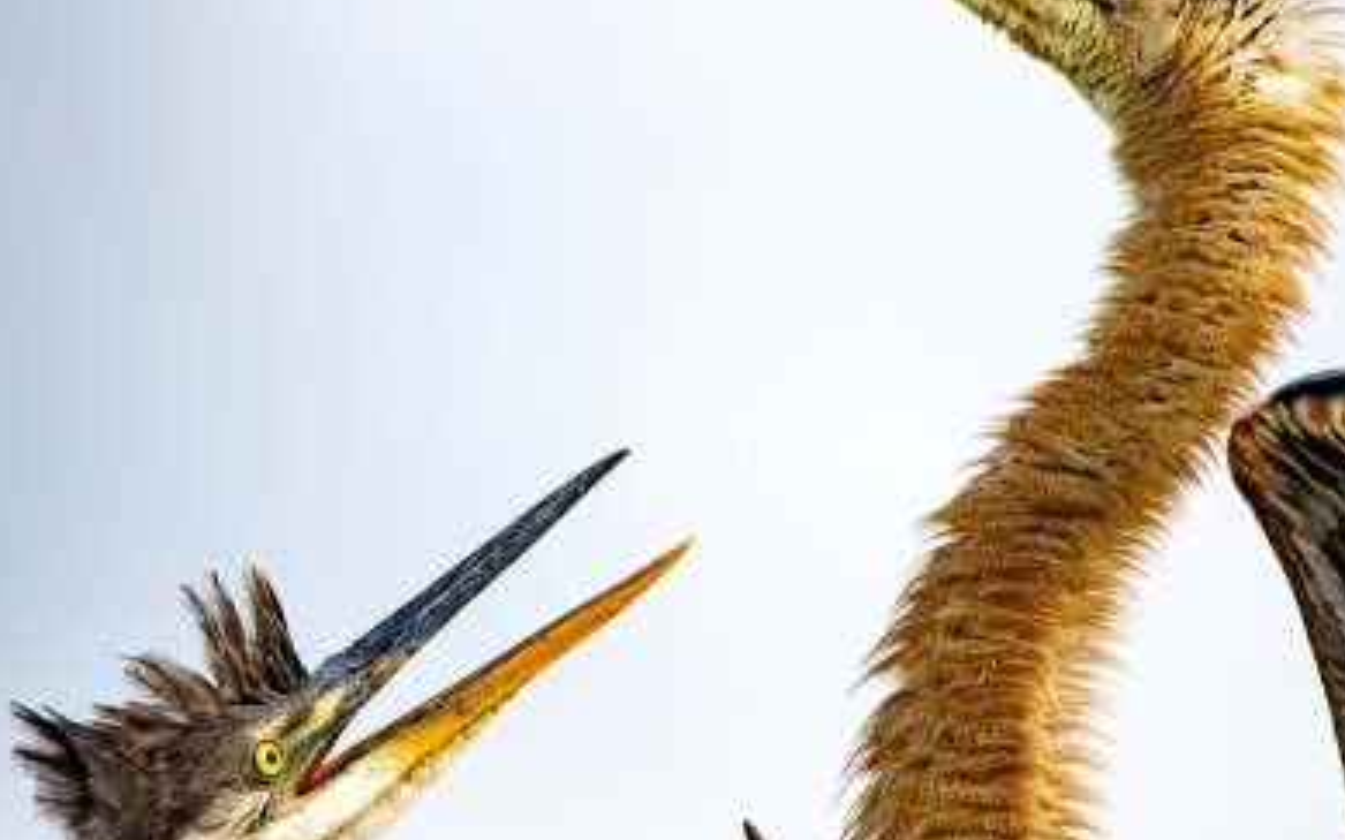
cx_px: 813
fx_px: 46106
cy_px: 641
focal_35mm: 1258
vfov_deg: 1.0
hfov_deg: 1.7
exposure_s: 1/1000
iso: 360
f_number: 6.3
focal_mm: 600
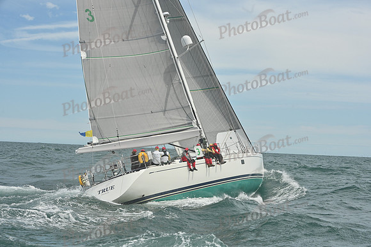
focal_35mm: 70
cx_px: 186
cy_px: 124
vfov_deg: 19.5
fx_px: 722
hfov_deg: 28.8
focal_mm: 70
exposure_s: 1/1250
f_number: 10
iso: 320
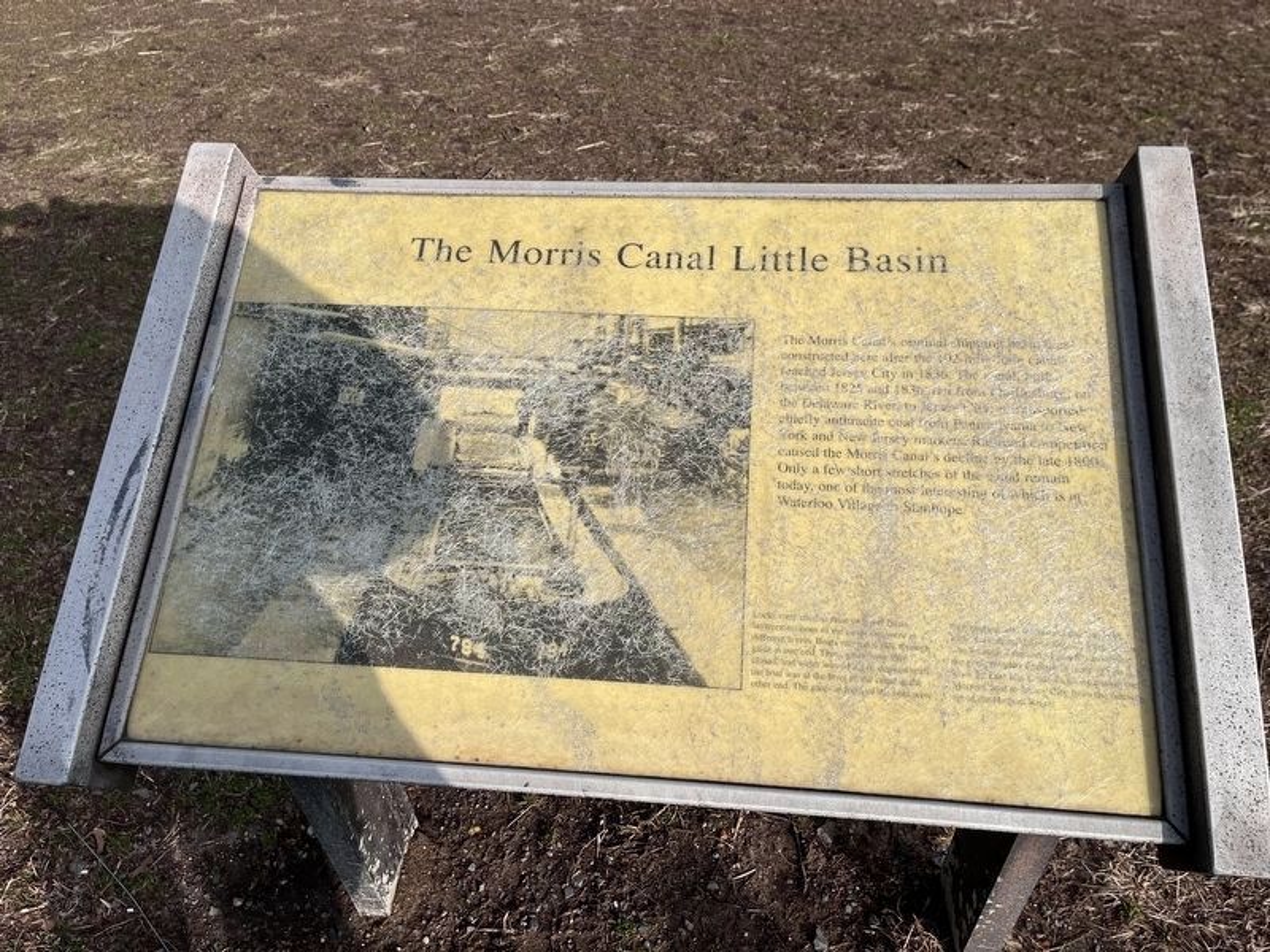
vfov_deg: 53.1
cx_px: 635
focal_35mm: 26
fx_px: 954
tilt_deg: -41.6
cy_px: 476
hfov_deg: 67.3
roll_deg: +2.4
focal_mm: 5.1
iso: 50
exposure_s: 1/4016
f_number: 1.6
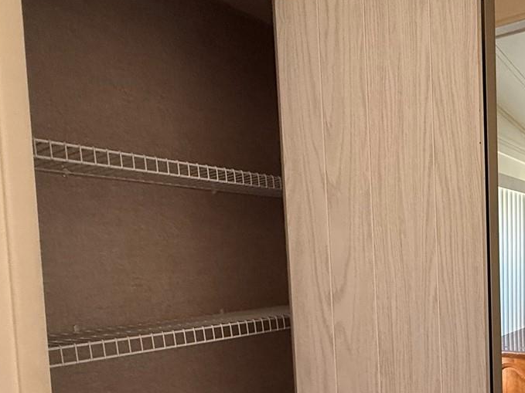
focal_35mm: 33
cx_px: 446
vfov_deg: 41.7
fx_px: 500
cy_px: 294
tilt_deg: -2.5
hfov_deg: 50.7
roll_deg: +1.4
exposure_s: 1/85
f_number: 2.2
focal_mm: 2.22
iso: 320
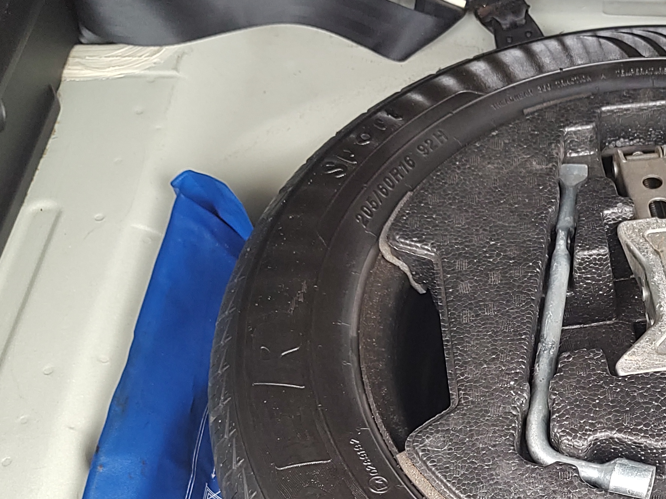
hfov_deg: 33.7
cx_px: 635
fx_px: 1020
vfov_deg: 26.9
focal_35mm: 53
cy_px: 413
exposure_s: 1/100
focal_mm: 5.56
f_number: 1.8
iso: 141
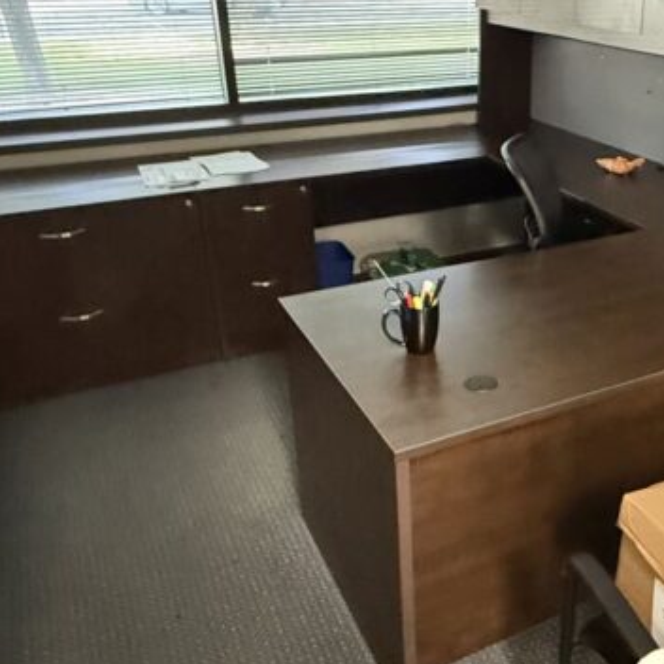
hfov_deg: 44.5
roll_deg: -1.4
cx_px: 496
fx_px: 781
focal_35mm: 36
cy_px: 315
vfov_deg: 46.0
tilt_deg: -25.7
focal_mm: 2.22
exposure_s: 1/30
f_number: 2.2
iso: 1600
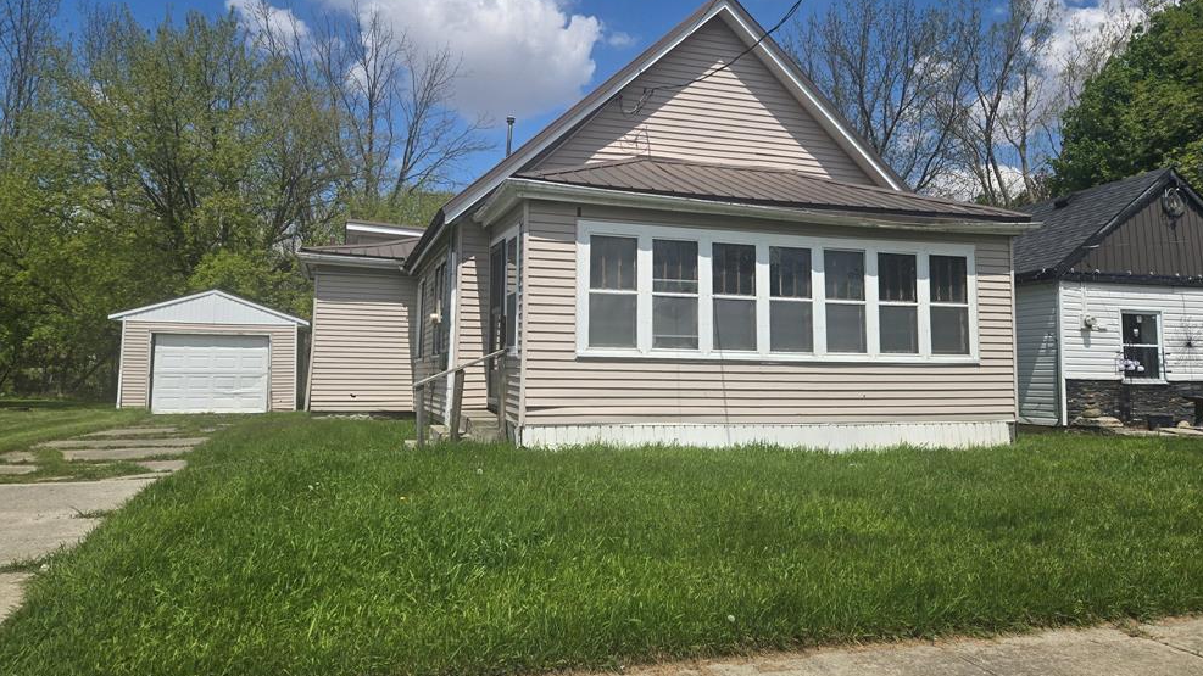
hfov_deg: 71.9
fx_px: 829
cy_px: 314
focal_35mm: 26
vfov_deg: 44.3
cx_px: 603
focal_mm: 5.4
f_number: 1.8
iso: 25
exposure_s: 1/3309
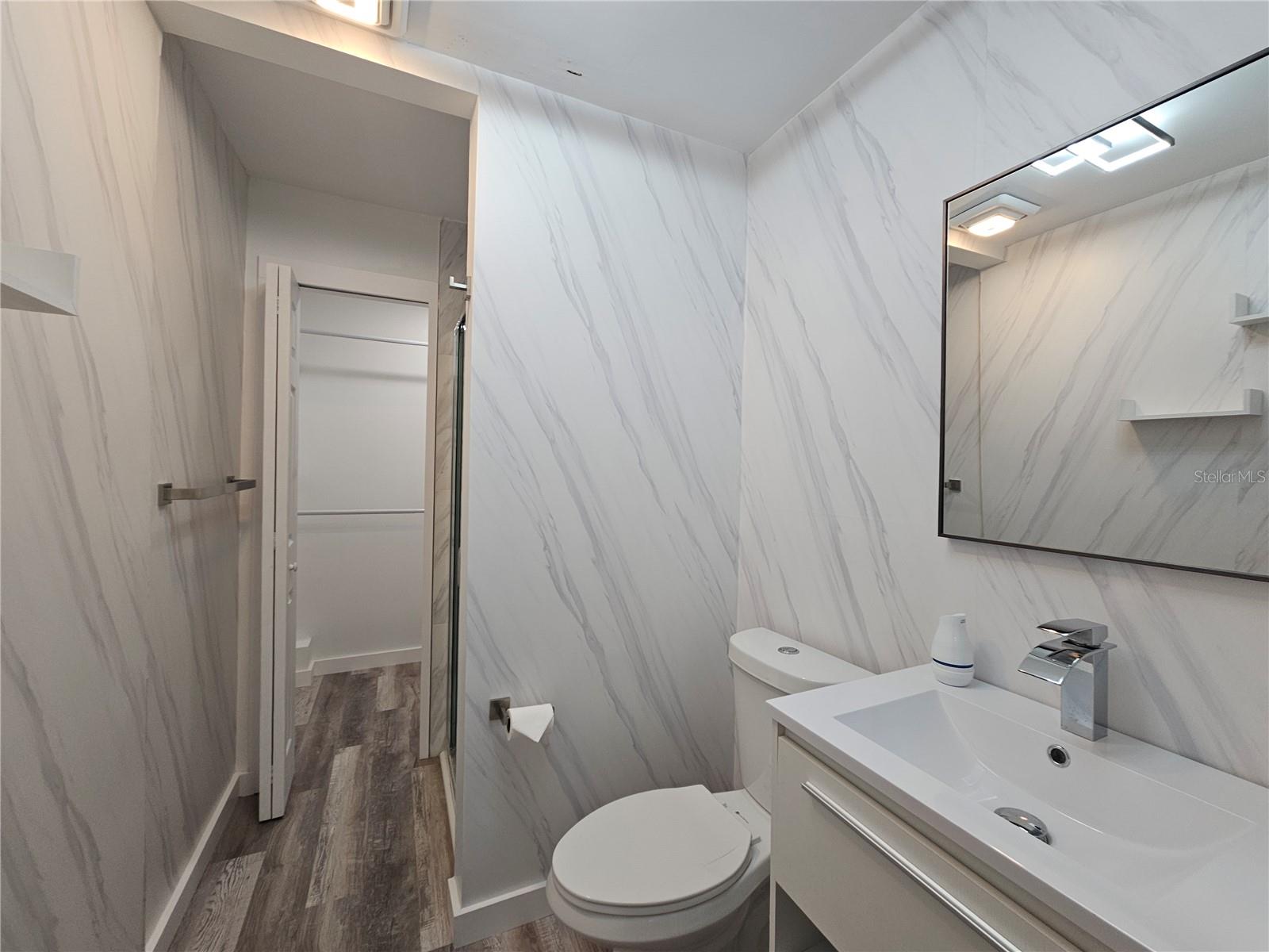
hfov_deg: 106.2
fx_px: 477
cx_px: 634
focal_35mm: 13
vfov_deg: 89.9
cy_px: 476
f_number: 2.2
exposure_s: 1/60
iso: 64
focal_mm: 2.2
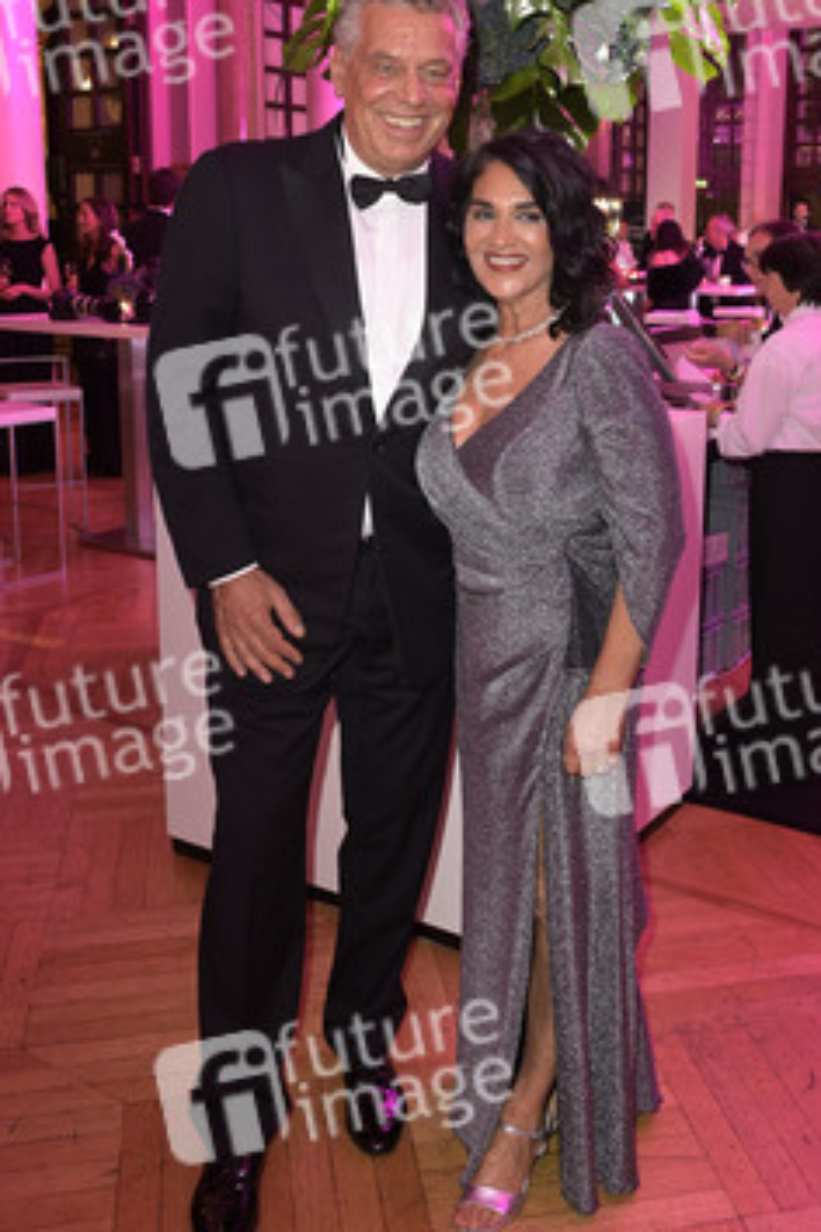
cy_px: 560
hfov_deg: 37.8
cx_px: 435
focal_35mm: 35
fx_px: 1197
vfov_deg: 54.4
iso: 2500
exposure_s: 1/40
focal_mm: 31
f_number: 5.6
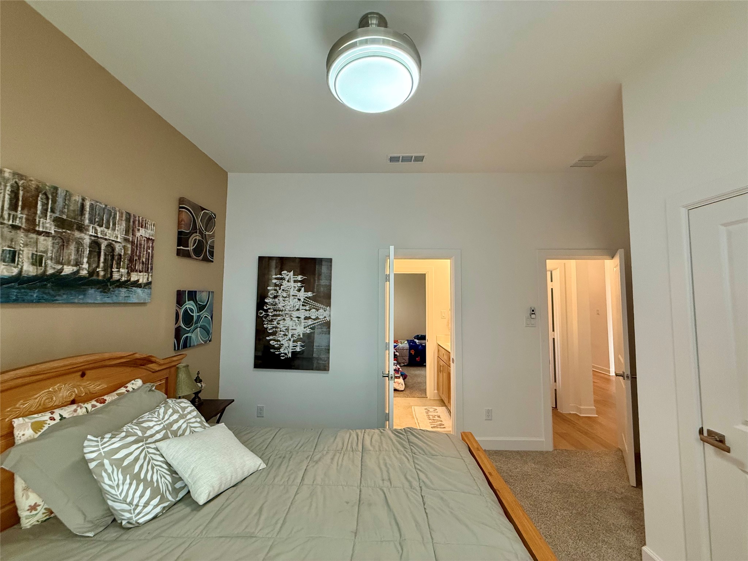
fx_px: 303
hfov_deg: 102.1
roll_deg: -0.4
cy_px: 280
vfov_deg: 85.7
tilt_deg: +3.9
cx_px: 374
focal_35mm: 14
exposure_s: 1/120
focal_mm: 2.22
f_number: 2.2
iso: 400
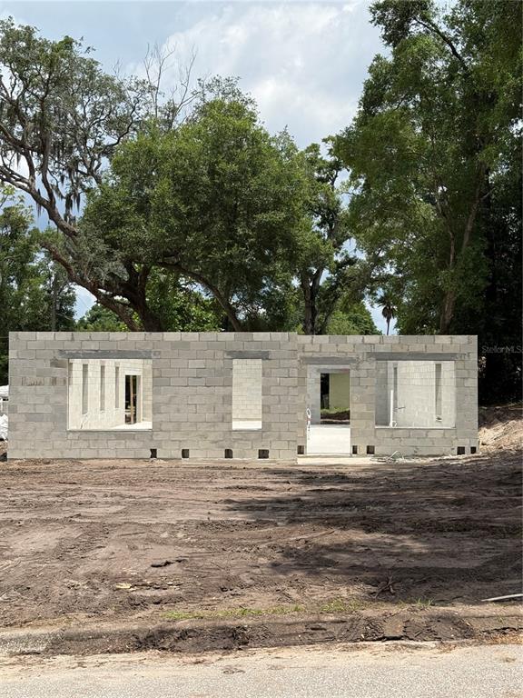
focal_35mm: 48
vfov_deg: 39.7
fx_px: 967
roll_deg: -0.9
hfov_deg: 30.3
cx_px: 262
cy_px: 349
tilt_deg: +1.6
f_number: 1.78
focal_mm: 6.76
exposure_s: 1/4878
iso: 80
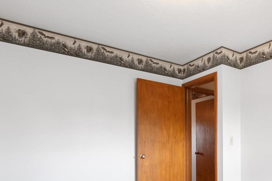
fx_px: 242
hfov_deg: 54.4
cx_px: 221
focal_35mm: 32
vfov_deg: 39.0
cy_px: 152
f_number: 10
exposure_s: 1/1.25
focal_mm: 9
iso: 400
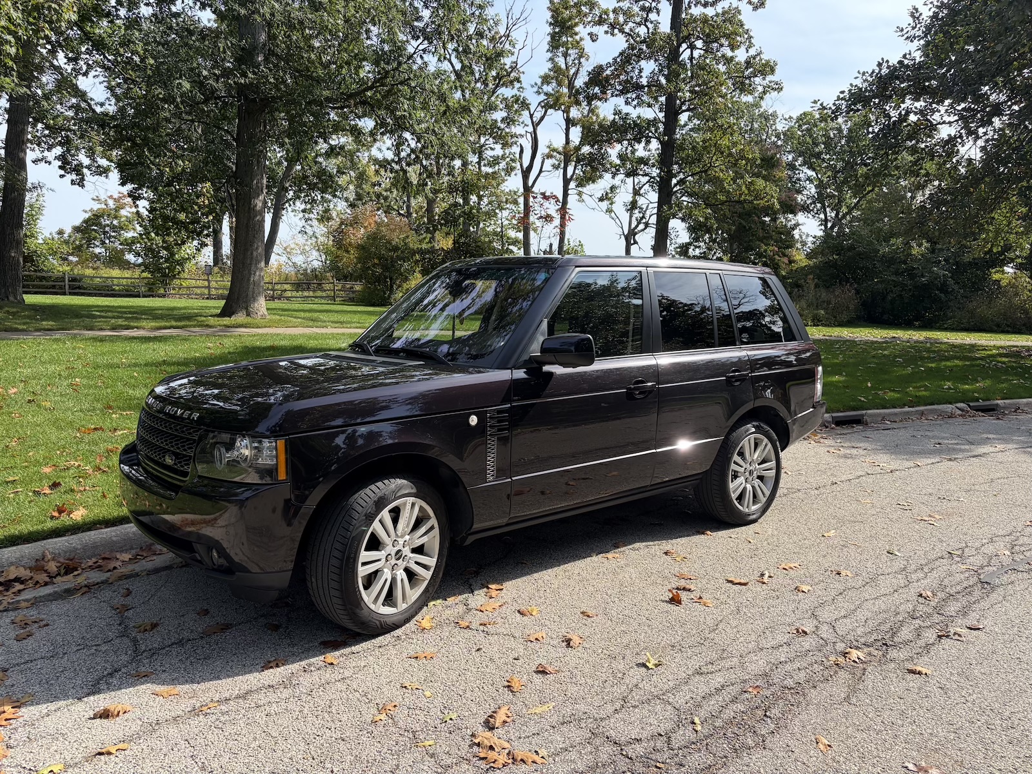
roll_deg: -1.4
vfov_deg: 53.1
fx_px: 775
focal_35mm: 26
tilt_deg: -8.6
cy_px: 387
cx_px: 516
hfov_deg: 67.3
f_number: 1.6
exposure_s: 1/1587
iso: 50
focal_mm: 5.96
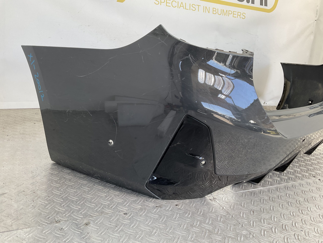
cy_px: 122
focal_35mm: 29
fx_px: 271
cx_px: 162
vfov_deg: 48.2
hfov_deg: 61.7
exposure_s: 1/100
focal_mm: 3
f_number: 1.8
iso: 20
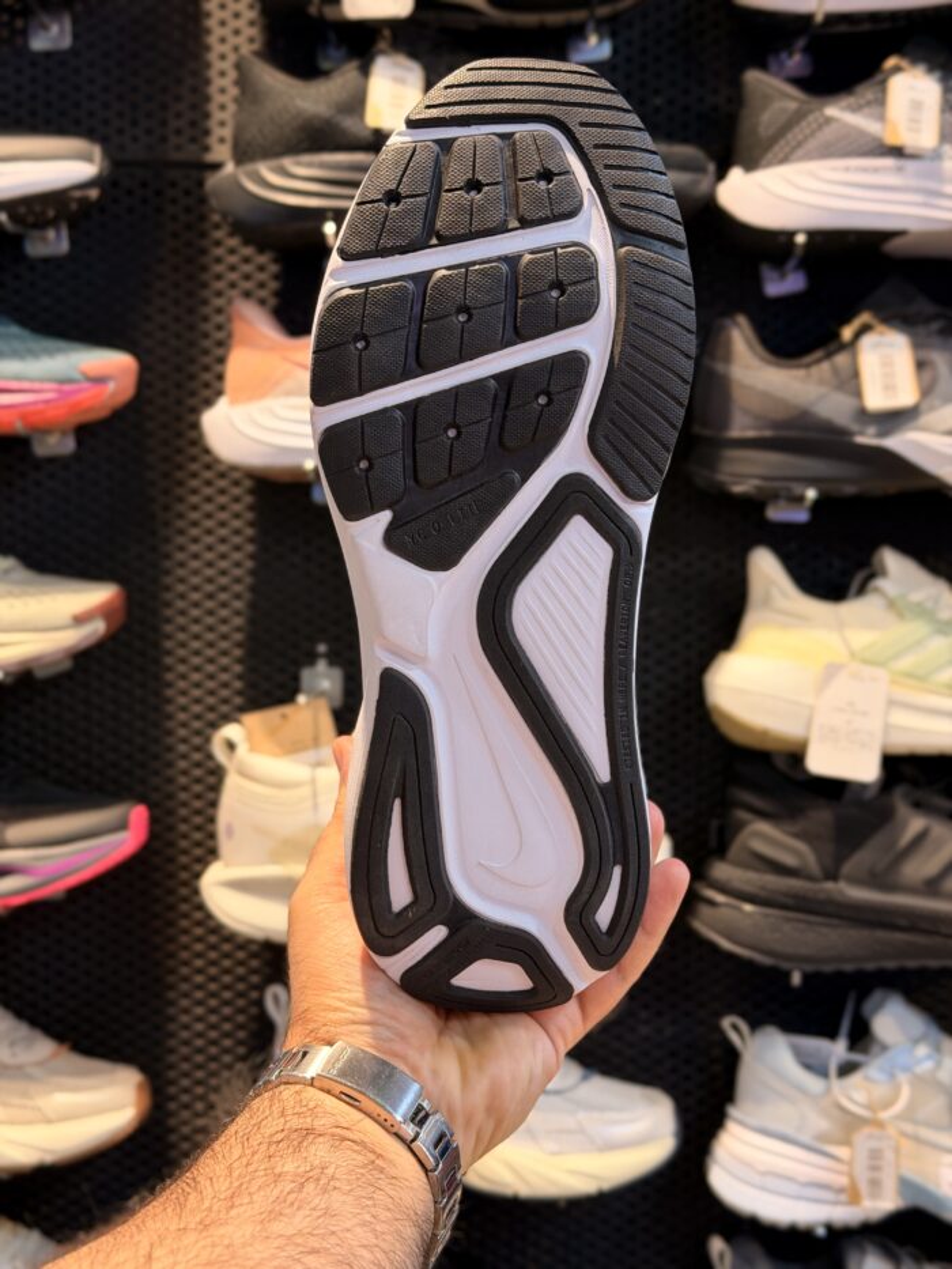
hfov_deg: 30.3
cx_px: 476
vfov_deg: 39.7
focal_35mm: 48
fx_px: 1760
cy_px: 634
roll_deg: +0.2
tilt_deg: -3.8
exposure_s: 1/100
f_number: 1.78
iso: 125
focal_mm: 6.76
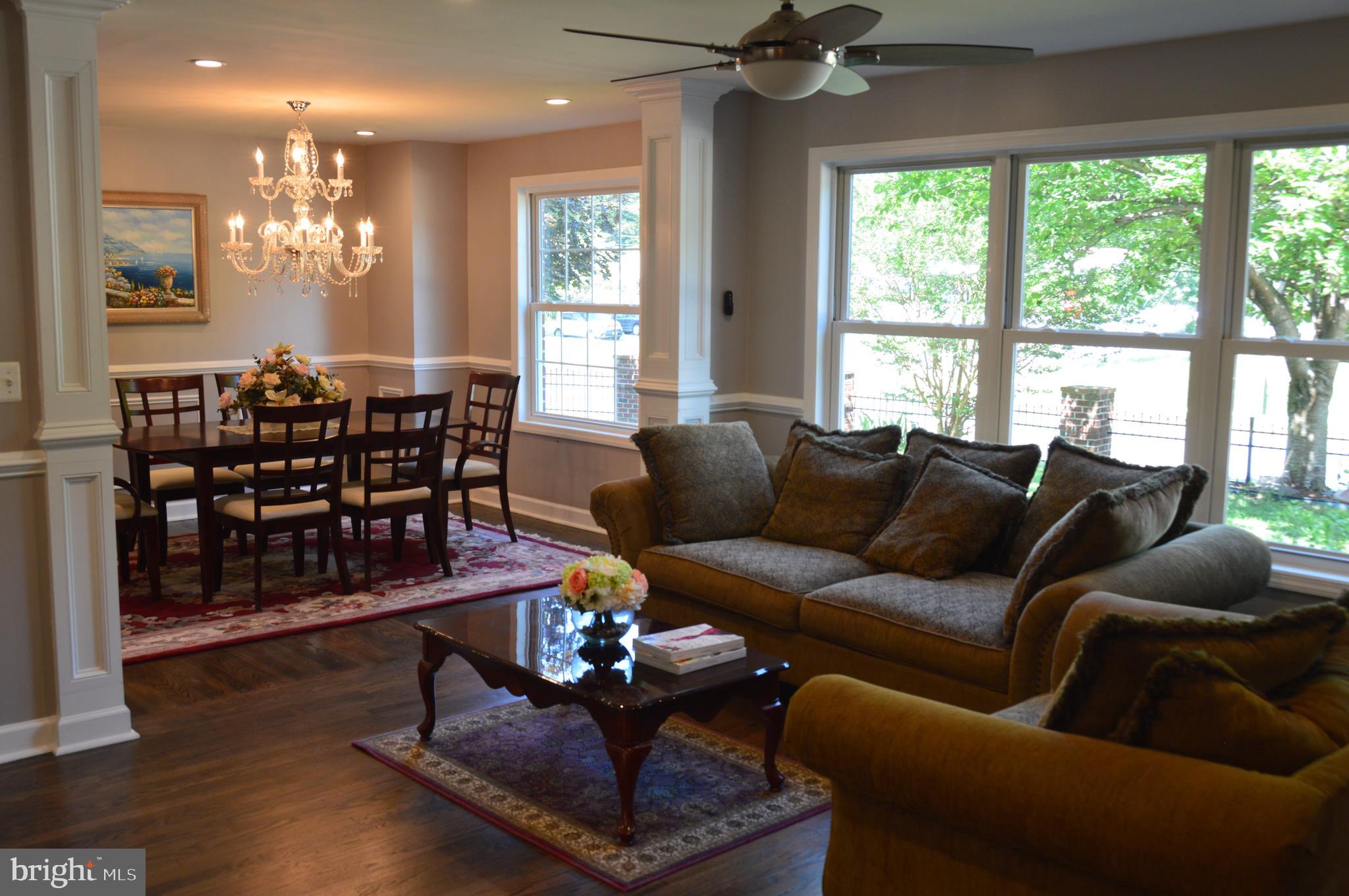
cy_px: 448
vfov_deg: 39.9
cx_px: 674
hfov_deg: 57.3
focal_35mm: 33
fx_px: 1235
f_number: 7.1
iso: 400
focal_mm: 22
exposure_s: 1/30
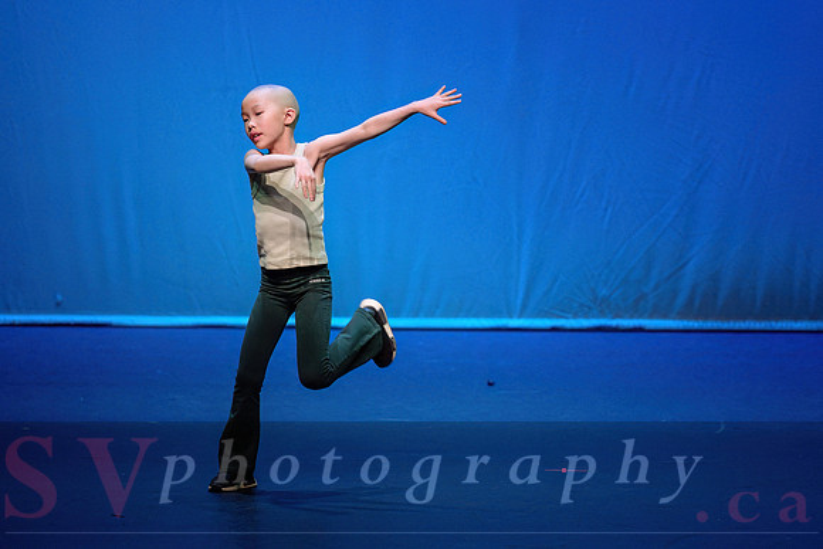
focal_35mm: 257
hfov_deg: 8.0
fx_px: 5880
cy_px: 249
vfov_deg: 5.3
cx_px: 528
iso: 1250
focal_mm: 200
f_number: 3.2
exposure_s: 1/500
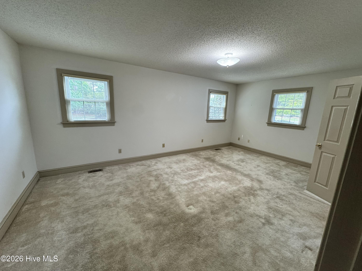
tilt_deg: -11.6
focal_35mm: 14
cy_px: 136
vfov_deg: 85.7
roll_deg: -2.3
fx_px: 146
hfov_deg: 102.1
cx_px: 181
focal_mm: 2.22
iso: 250
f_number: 2.2
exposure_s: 1/120
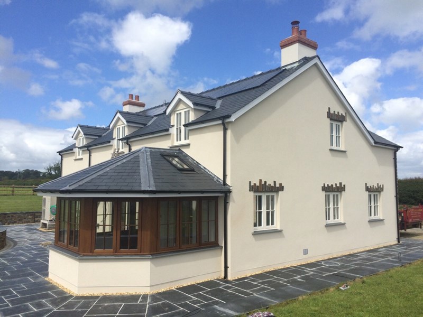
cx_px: 212
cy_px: 158
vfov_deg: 48.2
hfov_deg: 61.7
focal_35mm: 29
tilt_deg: +9.5
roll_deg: -2.0
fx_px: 354
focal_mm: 4.15
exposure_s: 1/2564
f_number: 2.2
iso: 32
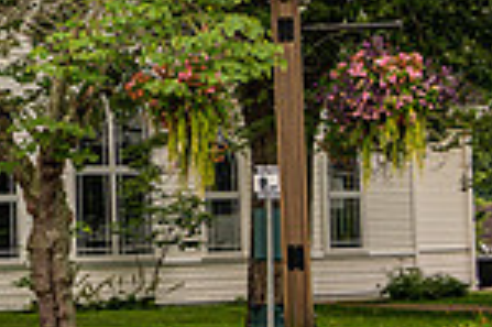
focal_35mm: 200
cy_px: -64
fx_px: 2730
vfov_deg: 6.8
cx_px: -384
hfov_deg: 9.8
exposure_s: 1/160
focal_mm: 50
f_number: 8
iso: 80
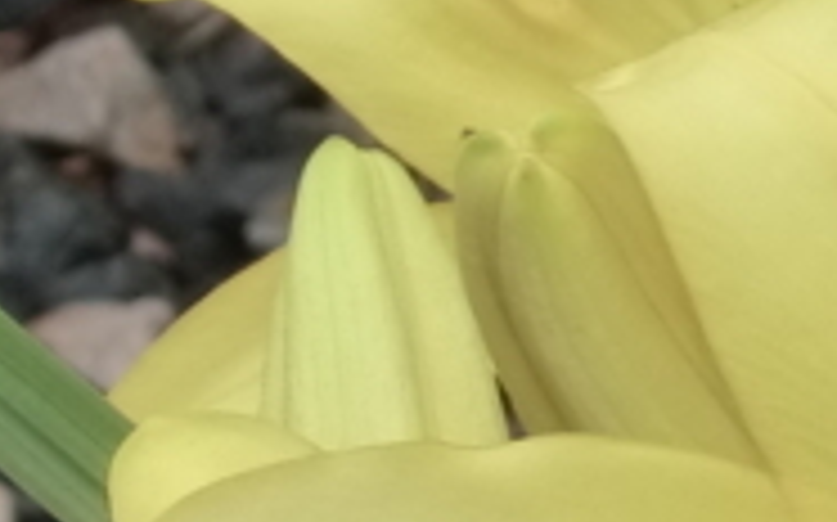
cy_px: 351
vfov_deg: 2.0
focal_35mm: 654
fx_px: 14909
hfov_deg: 3.2
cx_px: 1256
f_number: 5.7
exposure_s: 1/60
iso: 50
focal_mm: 20.21
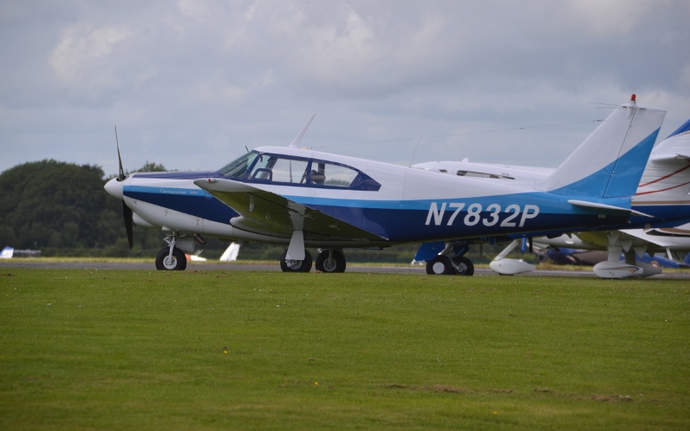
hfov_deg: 8.3
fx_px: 4766
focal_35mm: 254
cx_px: 345
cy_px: 205
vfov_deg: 5.2
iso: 110
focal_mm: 165
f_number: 5.6
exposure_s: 1/500
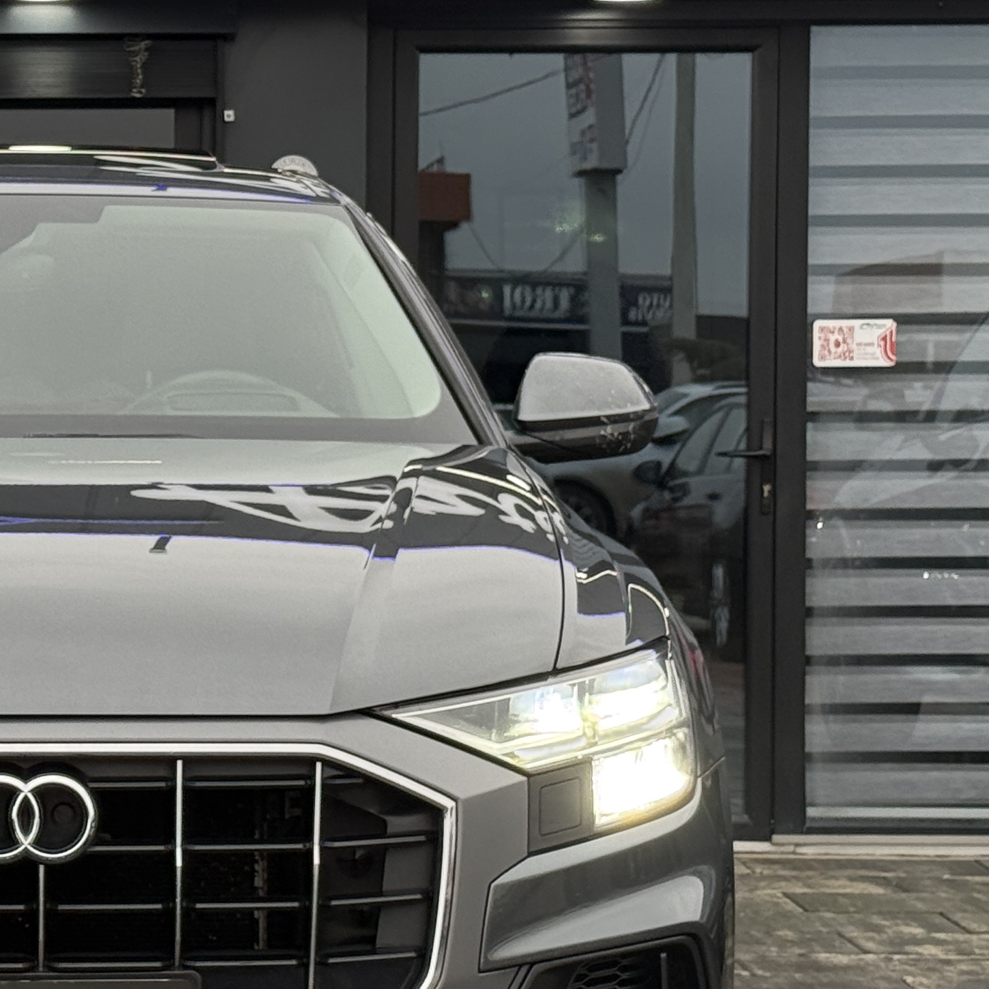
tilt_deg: -1.5
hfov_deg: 14.5
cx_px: -25
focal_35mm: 118
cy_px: 492
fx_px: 3814
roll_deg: +0.1
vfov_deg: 14.8
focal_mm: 6.76
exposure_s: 1/294
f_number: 1.78
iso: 100
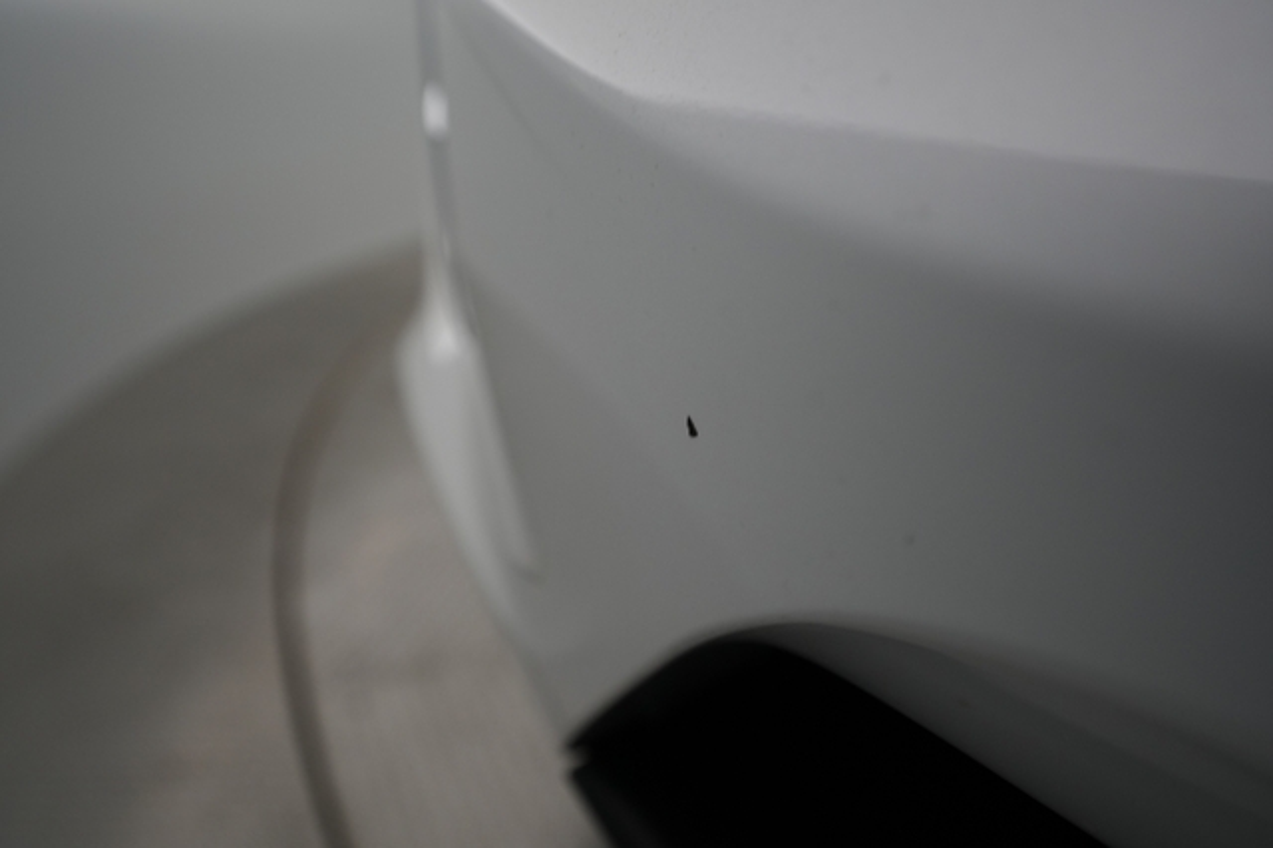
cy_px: 424
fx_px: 954
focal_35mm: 27
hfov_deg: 67.4
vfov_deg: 47.9
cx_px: 636
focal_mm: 27
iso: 1250
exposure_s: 1/125
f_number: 5
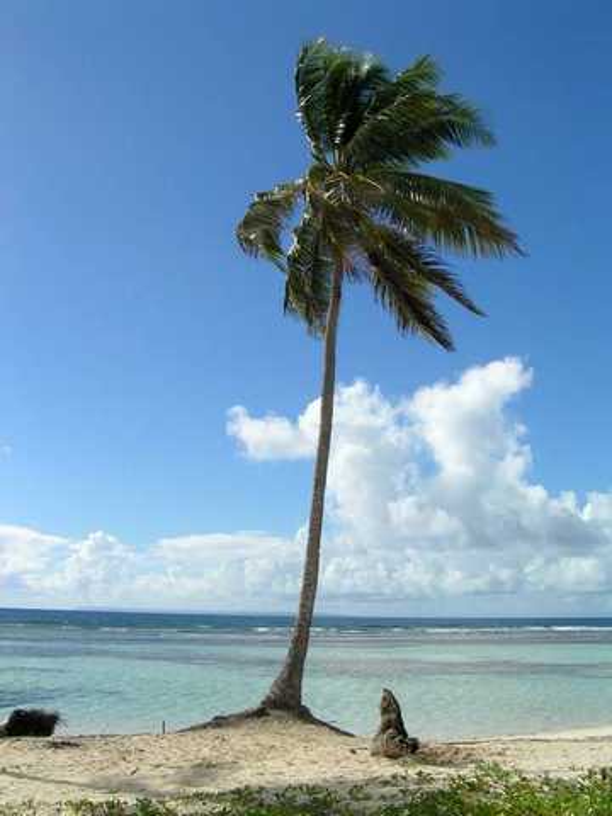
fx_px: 896
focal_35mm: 38
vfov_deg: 49.0
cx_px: 306
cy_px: 408
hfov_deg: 37.7
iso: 50
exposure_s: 1/800
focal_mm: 5.8
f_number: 6.3
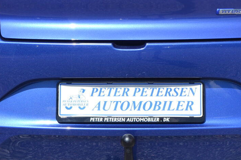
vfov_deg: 10.8
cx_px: 133
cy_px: 23
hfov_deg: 16.2
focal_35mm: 126
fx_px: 846
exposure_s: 1/250
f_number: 8
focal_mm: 31
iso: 100
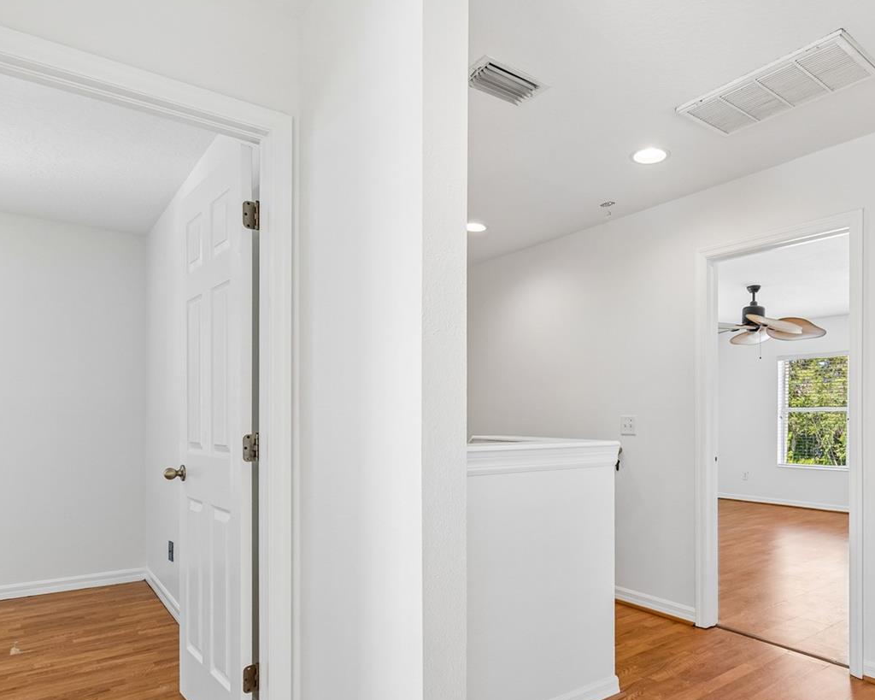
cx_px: 543
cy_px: 421
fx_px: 570
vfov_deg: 62.5
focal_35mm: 22
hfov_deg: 73.9
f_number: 7.1
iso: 100
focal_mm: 10
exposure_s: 1/5
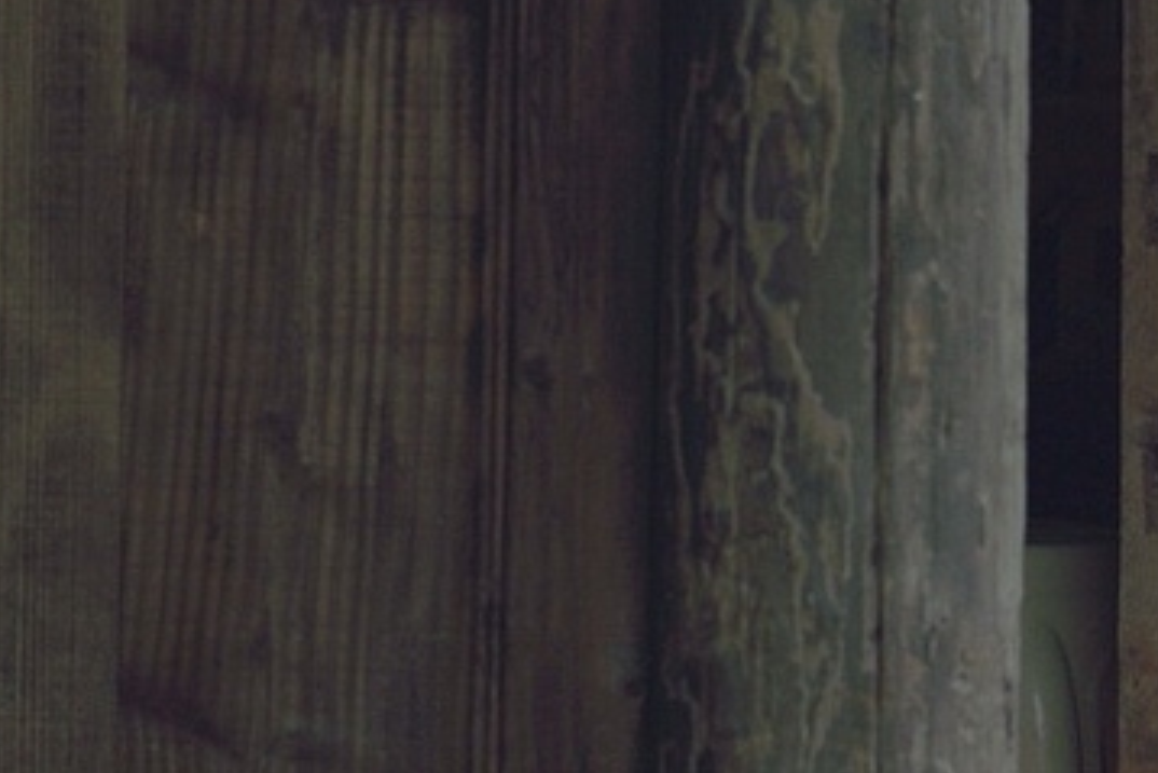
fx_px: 6564
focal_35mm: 204
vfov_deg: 6.7
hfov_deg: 10.1
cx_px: 683
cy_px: 60
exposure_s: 1/1600
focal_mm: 57
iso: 800
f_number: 4
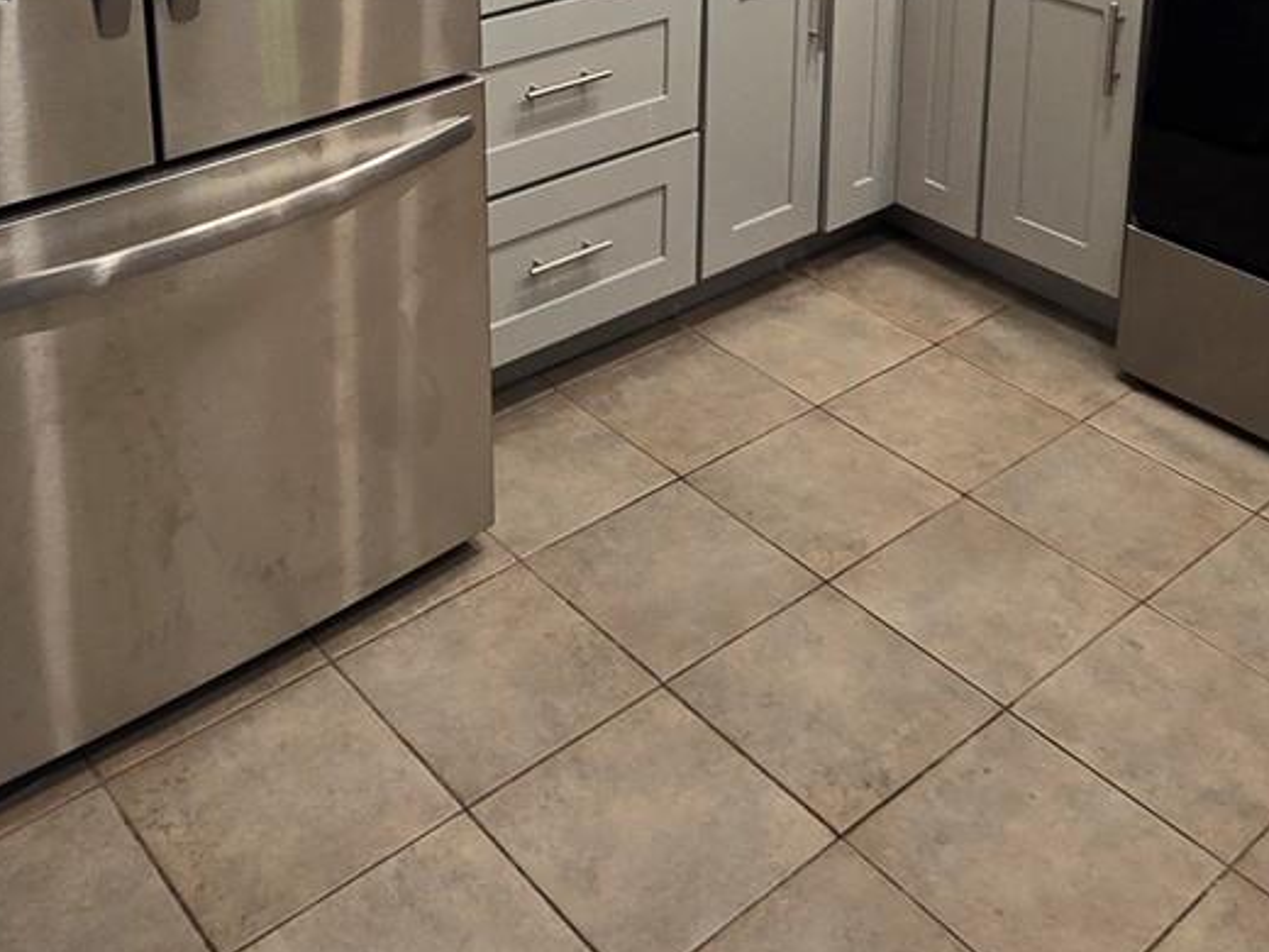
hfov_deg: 46.8
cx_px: 613
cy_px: -132
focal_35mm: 40
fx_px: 1466
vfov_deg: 31.3
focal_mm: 2.2
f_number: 2.2
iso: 64
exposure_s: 1/60
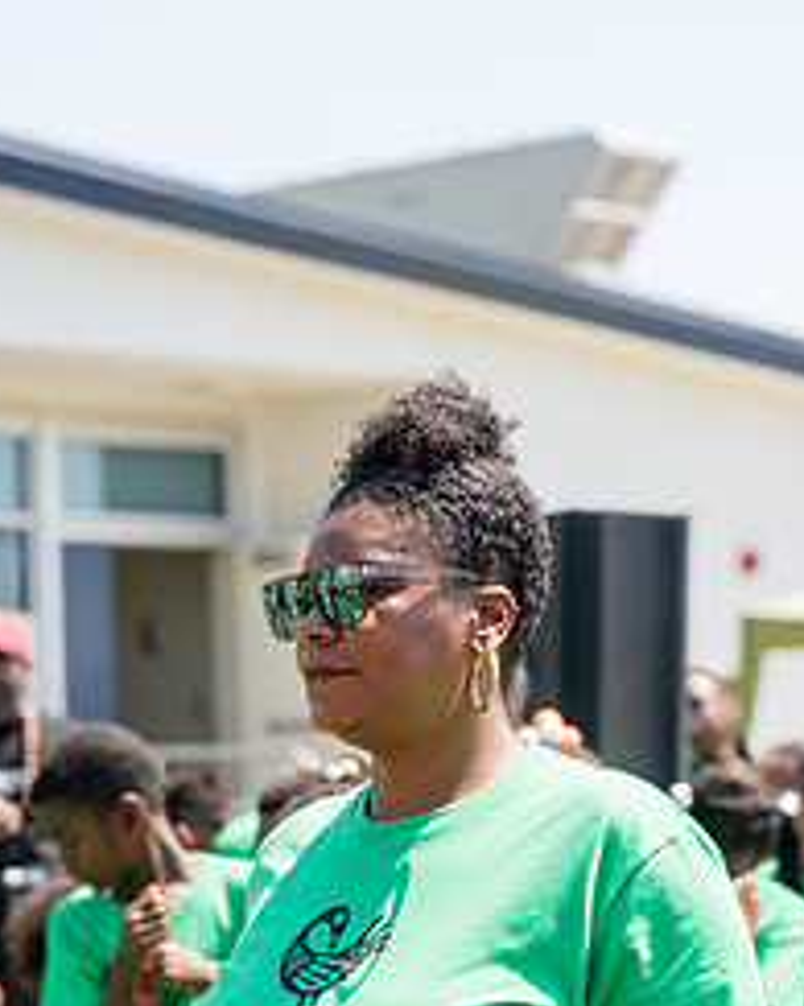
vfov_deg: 14.7
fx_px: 3869
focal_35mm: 130
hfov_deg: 11.9
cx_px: 454
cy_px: 787
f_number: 4
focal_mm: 75
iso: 100
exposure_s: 1/400
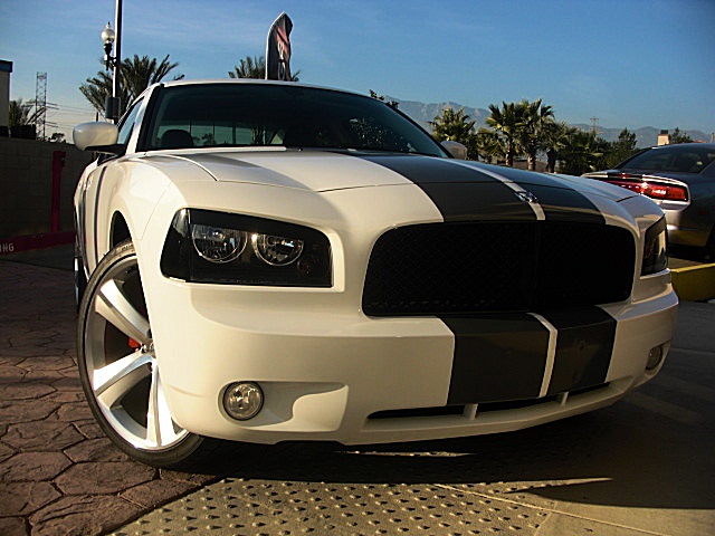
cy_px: 268
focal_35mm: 36
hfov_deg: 51.4
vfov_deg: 39.7
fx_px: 744
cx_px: 358
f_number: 7.9
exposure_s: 1/160
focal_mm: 6.3
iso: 50
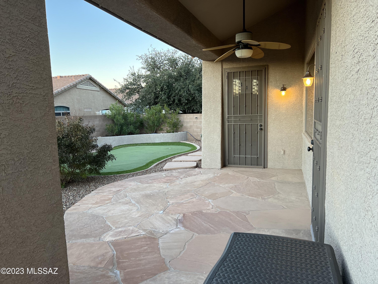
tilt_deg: -7.7
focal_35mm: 26
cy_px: 142
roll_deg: +1.6
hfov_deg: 67.3
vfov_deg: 53.1
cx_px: 189
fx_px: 284
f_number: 1.5
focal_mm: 5.7
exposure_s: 1/120
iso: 100
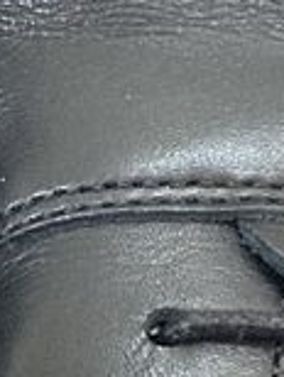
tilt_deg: -43.1
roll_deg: +3.3
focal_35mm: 218
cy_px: 240
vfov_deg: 9.1
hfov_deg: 6.8
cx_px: -69
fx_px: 2378
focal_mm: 3.99
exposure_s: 1/50
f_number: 1.8
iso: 320
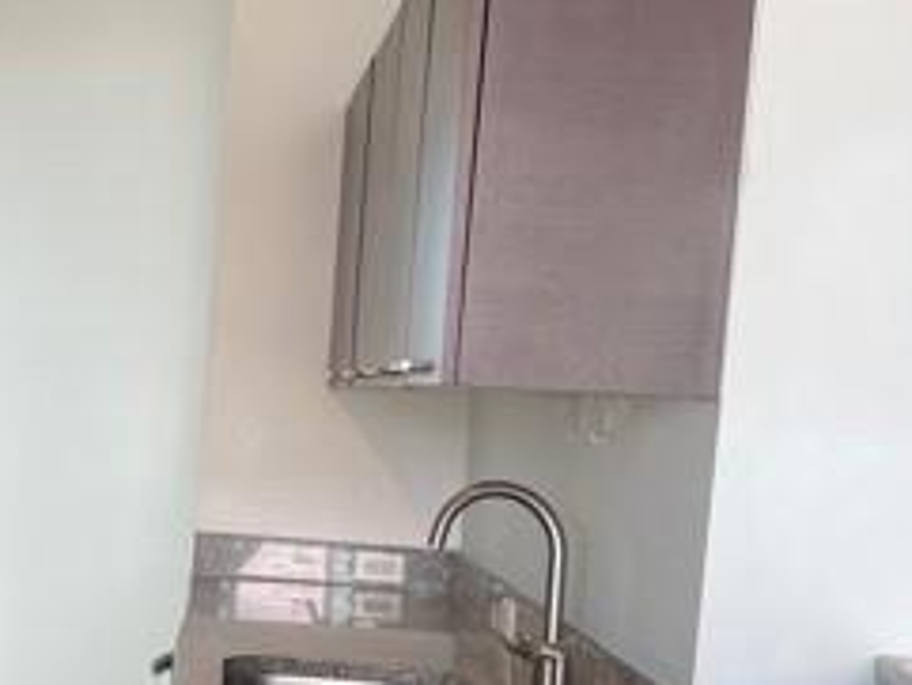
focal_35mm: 69
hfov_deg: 24.7
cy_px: 477
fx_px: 1819
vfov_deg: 21.2
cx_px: -254
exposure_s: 1/60
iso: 64
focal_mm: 4.2
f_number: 1.6
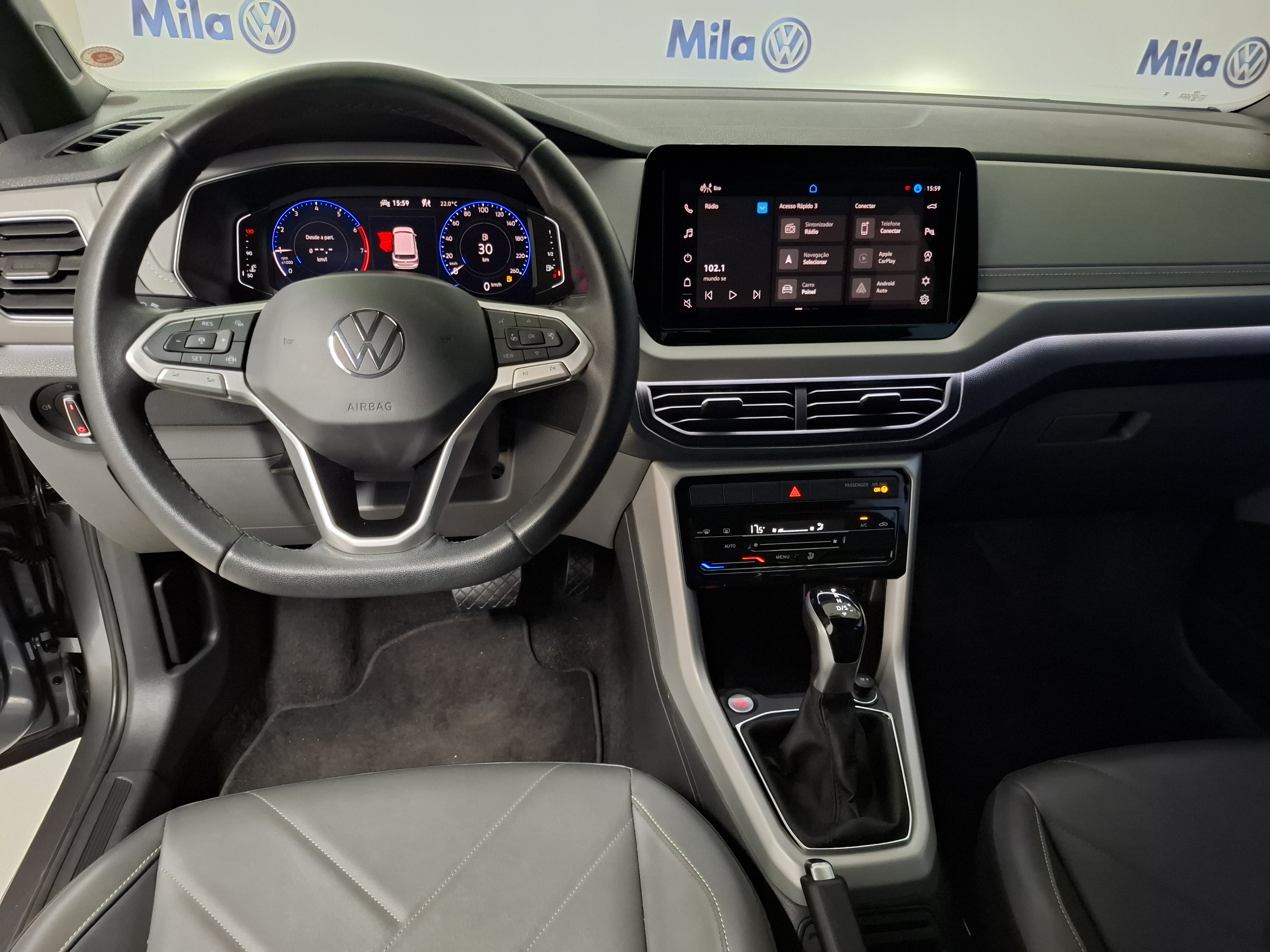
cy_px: 476
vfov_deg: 58.9
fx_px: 844
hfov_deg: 73.9
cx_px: 635
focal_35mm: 23
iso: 1000
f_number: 1.8
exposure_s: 1/20
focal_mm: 5.54
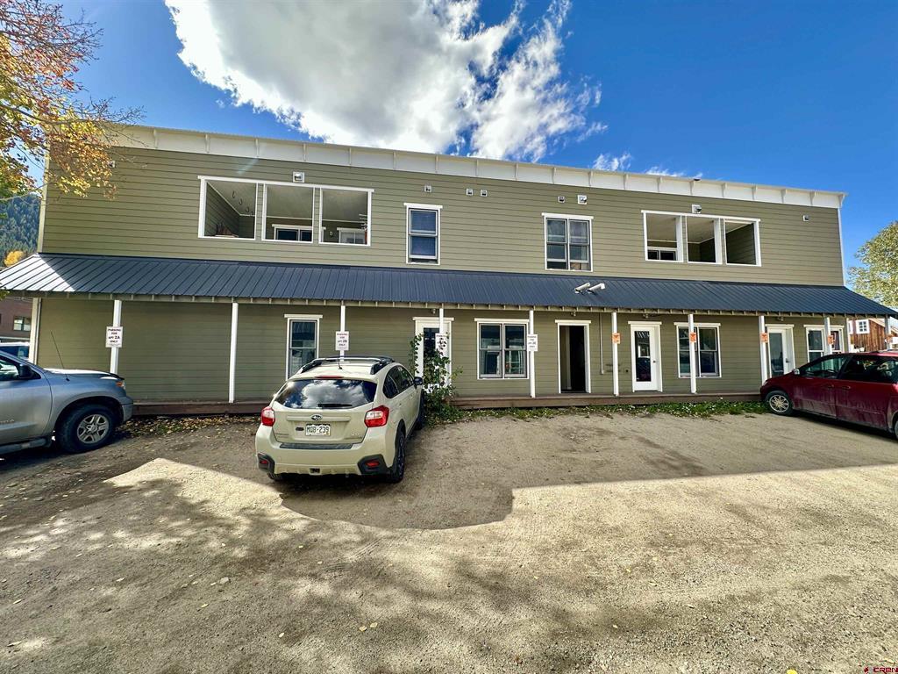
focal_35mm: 14
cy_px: 337
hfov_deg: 102.1
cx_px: 449
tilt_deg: +5.5
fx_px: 363
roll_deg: -0.2
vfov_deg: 85.7
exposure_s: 1/465
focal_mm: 2.22
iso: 40
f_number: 2.2
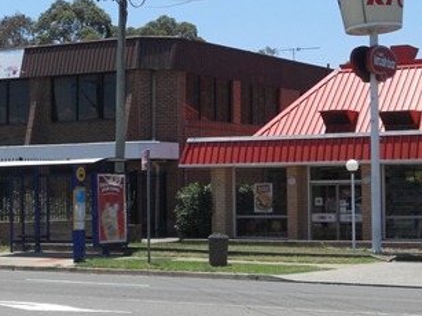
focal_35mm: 96
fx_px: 1170
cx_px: 219
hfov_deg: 20.4
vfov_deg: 15.4
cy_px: 121
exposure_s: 1/640
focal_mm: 8.2
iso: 80
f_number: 4.3
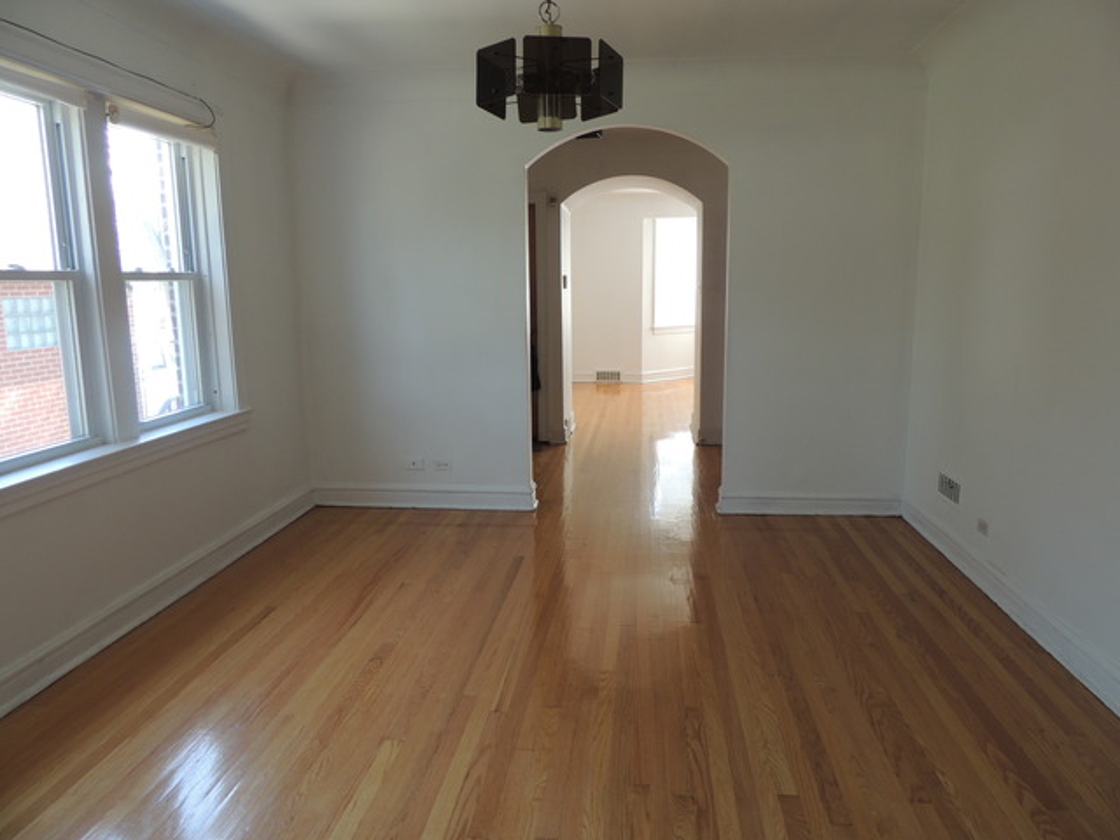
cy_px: 420
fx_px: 777
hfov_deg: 71.6
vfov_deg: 56.8
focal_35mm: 24
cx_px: 560
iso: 110
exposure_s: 1/30
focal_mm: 4.3
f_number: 3
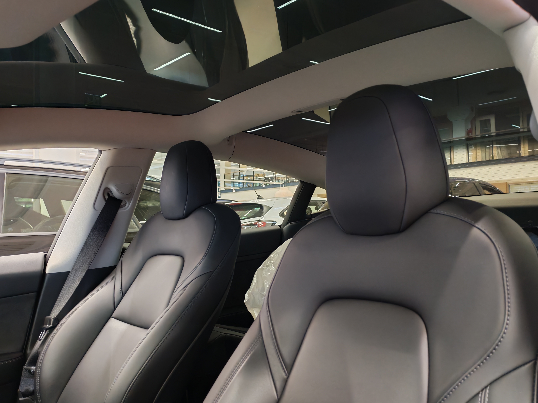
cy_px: 202
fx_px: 497
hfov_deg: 56.8
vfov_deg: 44.2
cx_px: 269
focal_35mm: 32
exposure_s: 1/50
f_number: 1.9
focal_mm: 6.12
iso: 1250
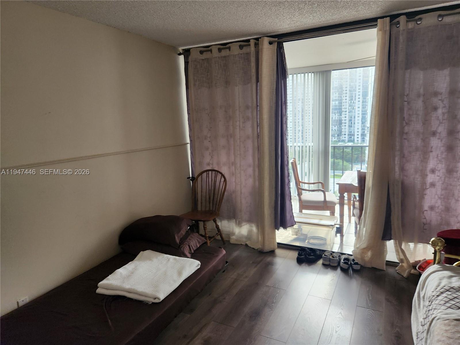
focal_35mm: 23
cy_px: 172
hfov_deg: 73.9
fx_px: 306
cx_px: 230
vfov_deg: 58.9
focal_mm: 5.4
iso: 320
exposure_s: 1/120
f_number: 1.8
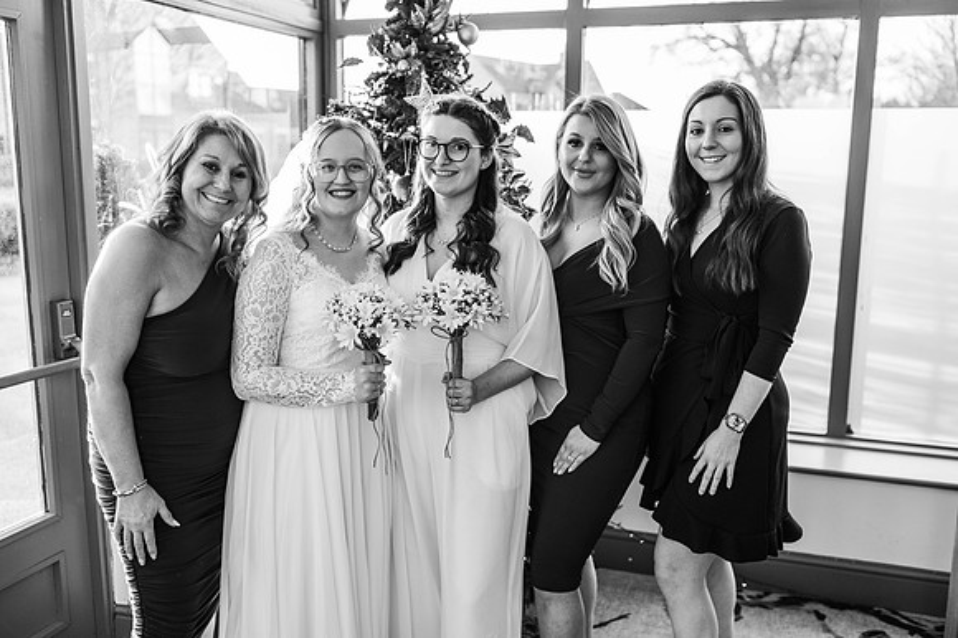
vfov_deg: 37.8
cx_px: 479
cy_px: 319
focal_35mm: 35
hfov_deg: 54.5
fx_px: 931
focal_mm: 35
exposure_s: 1/200
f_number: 2.2
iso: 360
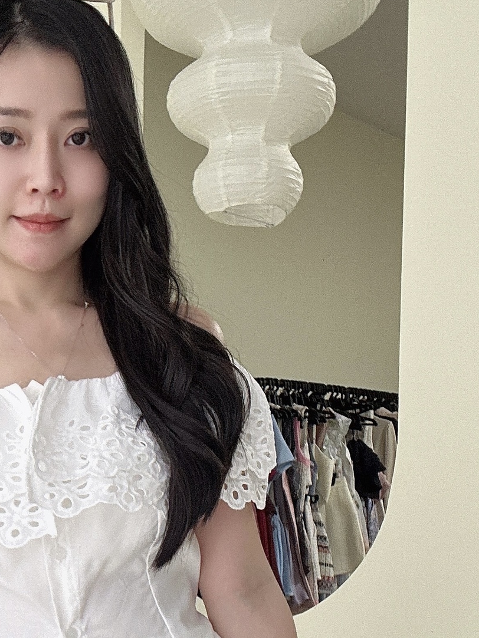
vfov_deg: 35.0
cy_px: 591
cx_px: 55
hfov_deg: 27.6
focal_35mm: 51
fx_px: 941
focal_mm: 2.69
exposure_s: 1/60
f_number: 1.9
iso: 100
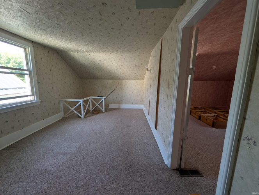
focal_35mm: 12
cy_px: 98
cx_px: 130
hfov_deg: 110.5
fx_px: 90
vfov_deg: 94.6
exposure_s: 1/35
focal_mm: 2.02
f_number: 1.7
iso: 48
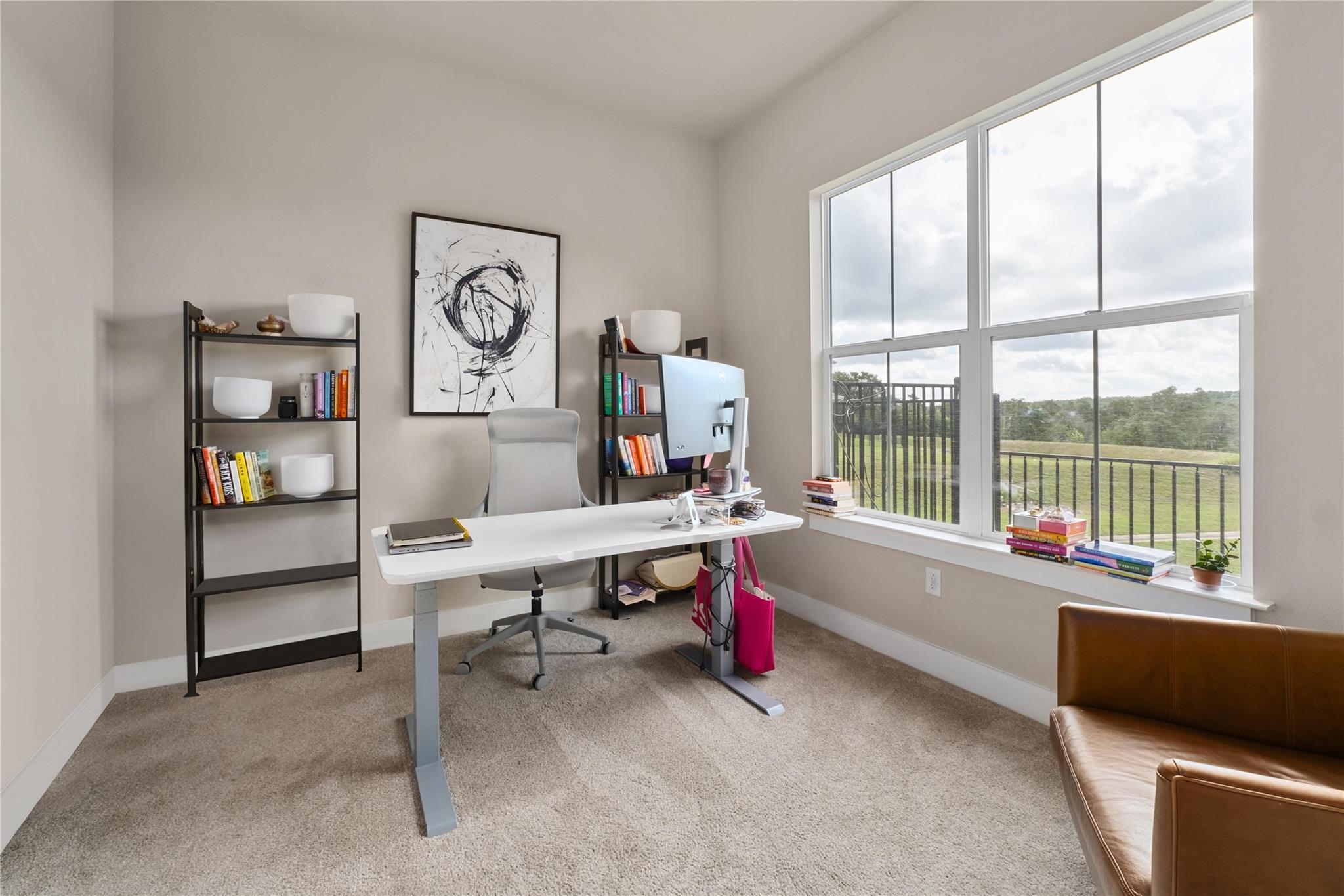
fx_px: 560
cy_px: 448
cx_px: 672
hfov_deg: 100.4
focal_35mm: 15
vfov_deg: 77.3
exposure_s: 1/5
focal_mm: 10
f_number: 8
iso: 400
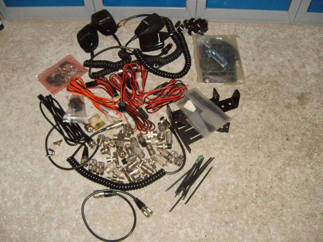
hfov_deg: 52.6
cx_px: 162
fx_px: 327
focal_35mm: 35
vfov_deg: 40.7
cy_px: 121
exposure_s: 1/45
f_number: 2.8
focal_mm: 5.8
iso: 400
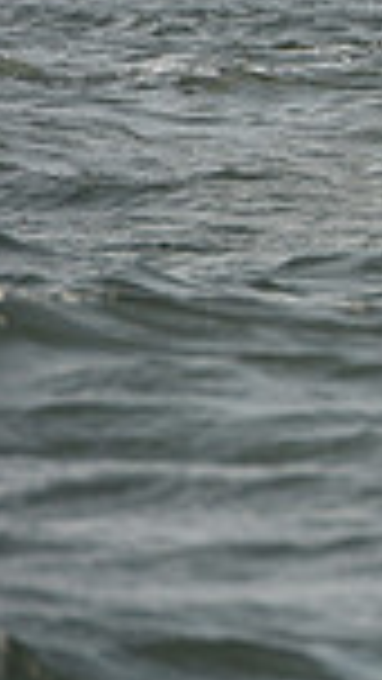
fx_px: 14506
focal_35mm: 806
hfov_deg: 1.5
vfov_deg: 2.7
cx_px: 1294
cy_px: -97
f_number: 8
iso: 250
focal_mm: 200
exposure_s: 1/800
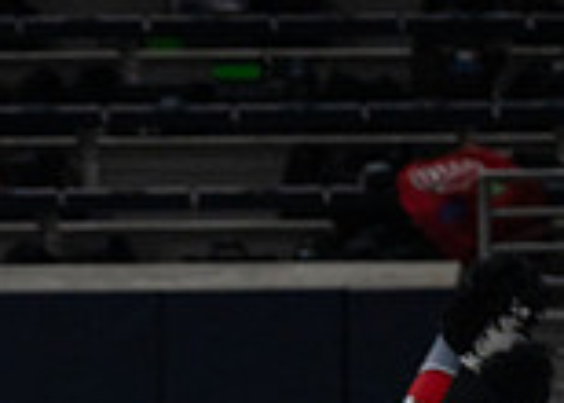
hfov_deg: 2.5
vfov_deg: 1.8
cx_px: -183
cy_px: 718
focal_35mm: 790
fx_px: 12654
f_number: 2.8
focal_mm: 200
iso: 2000
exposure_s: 1/1250
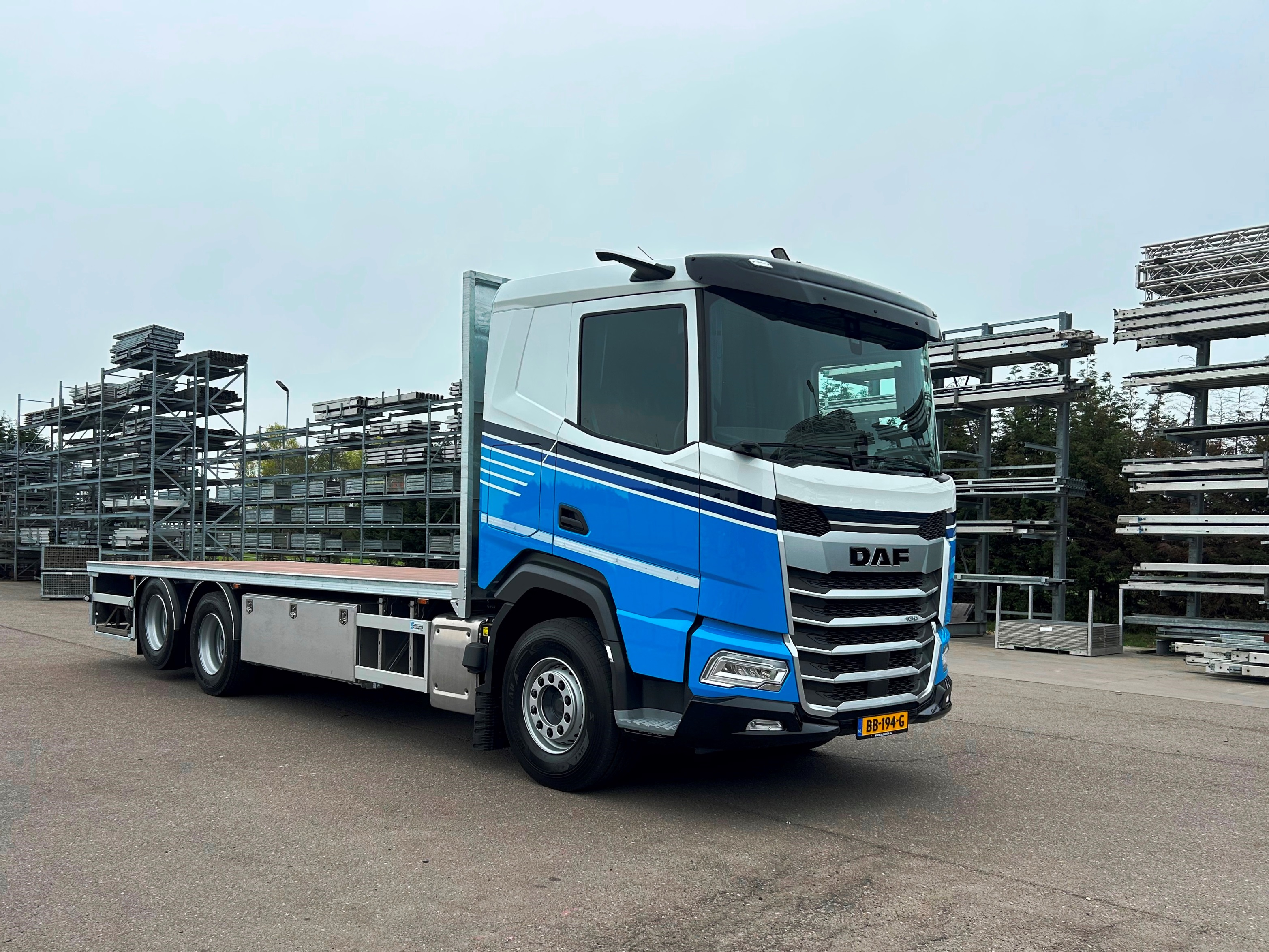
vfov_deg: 53.1
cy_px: 476
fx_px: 953
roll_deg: -0.7
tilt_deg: +0.2
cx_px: 634
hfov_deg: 67.3
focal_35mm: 26
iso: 50
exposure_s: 1/2008
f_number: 1.5
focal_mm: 5.7
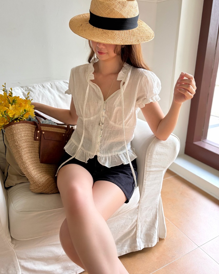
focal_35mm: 28
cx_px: 107
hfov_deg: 51.5
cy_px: 126
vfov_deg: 62.1
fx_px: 227
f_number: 1.6
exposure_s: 1/119
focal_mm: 5.96
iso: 125
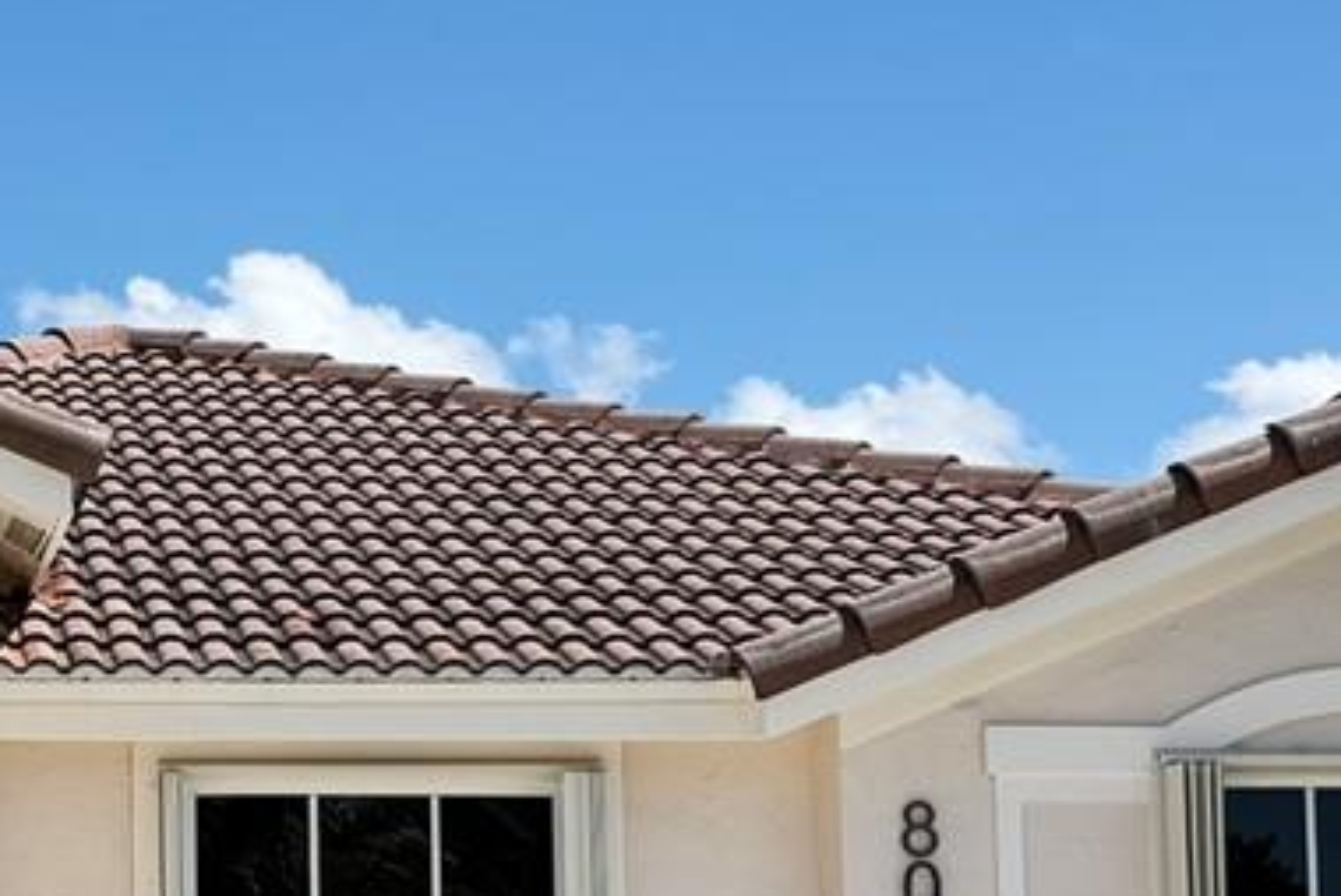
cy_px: 804
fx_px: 3914
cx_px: -141
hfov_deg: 18.7
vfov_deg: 13.0
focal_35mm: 105
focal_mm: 6.76
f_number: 1.78
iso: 100
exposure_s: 1/3425
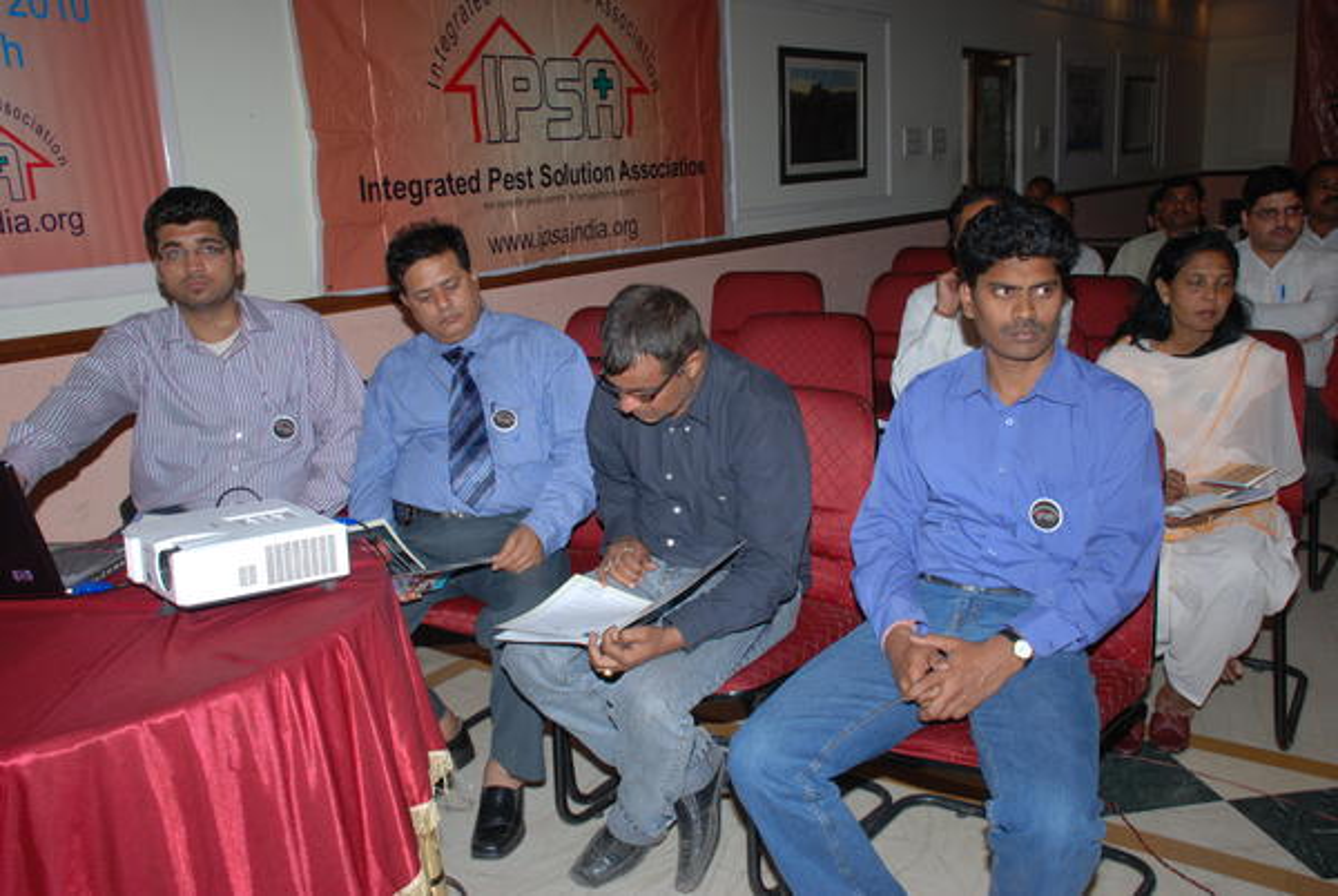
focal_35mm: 33
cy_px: 448
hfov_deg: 57.2
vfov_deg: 40.1
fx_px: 1228
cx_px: 669
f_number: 9
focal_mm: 22
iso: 200
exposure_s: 1/125
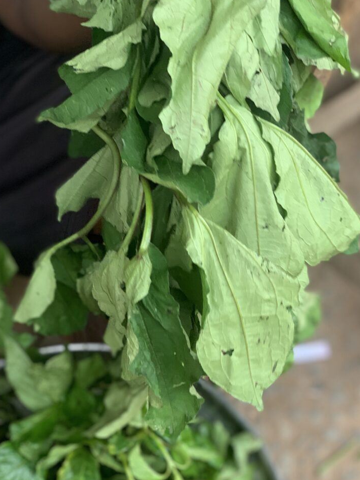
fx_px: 777
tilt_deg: -54.5
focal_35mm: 56
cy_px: 252
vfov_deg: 34.3
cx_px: 187
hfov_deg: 26.1
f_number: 2.4
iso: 100
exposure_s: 1/122
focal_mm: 6
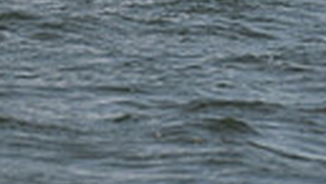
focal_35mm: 845
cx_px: -77
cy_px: -441
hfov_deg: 2.6
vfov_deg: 1.4
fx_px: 7315
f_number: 9
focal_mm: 180
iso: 280
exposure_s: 1/1600
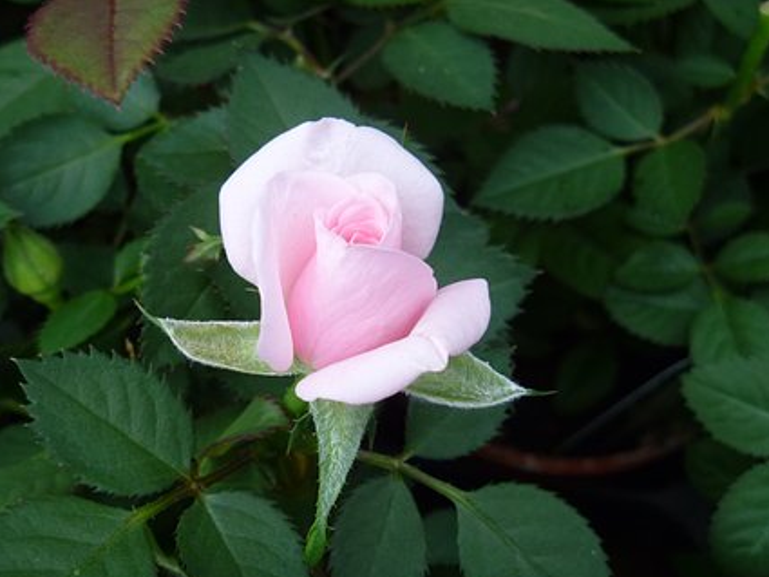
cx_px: 346
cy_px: 257
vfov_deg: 27.5
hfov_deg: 36.1
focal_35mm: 53
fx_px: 1178
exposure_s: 1/40
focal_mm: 7.8
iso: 200
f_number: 3.7
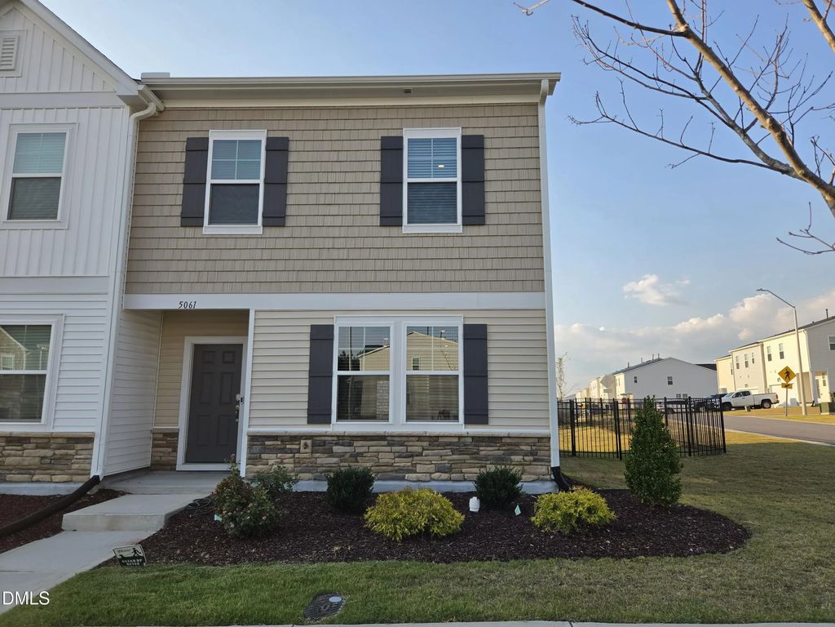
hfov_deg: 73.9
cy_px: 314
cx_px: 418
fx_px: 555
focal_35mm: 23
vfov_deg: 58.9
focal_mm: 5.4
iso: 80
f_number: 1.8
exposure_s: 1/2157
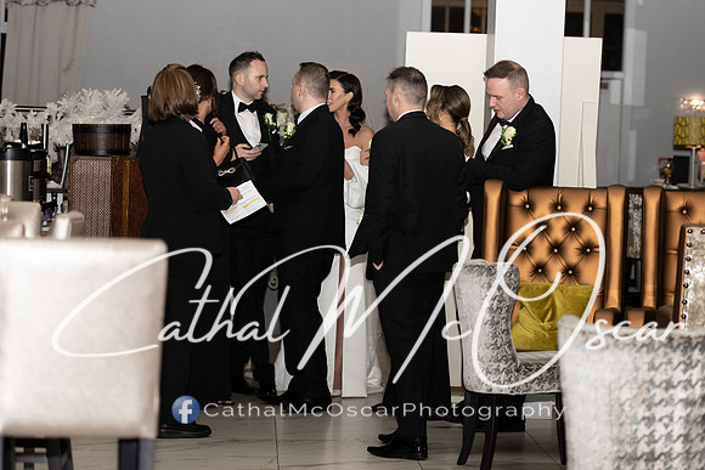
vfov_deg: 11.9
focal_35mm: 115
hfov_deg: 17.8
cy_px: 229
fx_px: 2256
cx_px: 379
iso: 200
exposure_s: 1/160
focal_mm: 86
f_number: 2.8
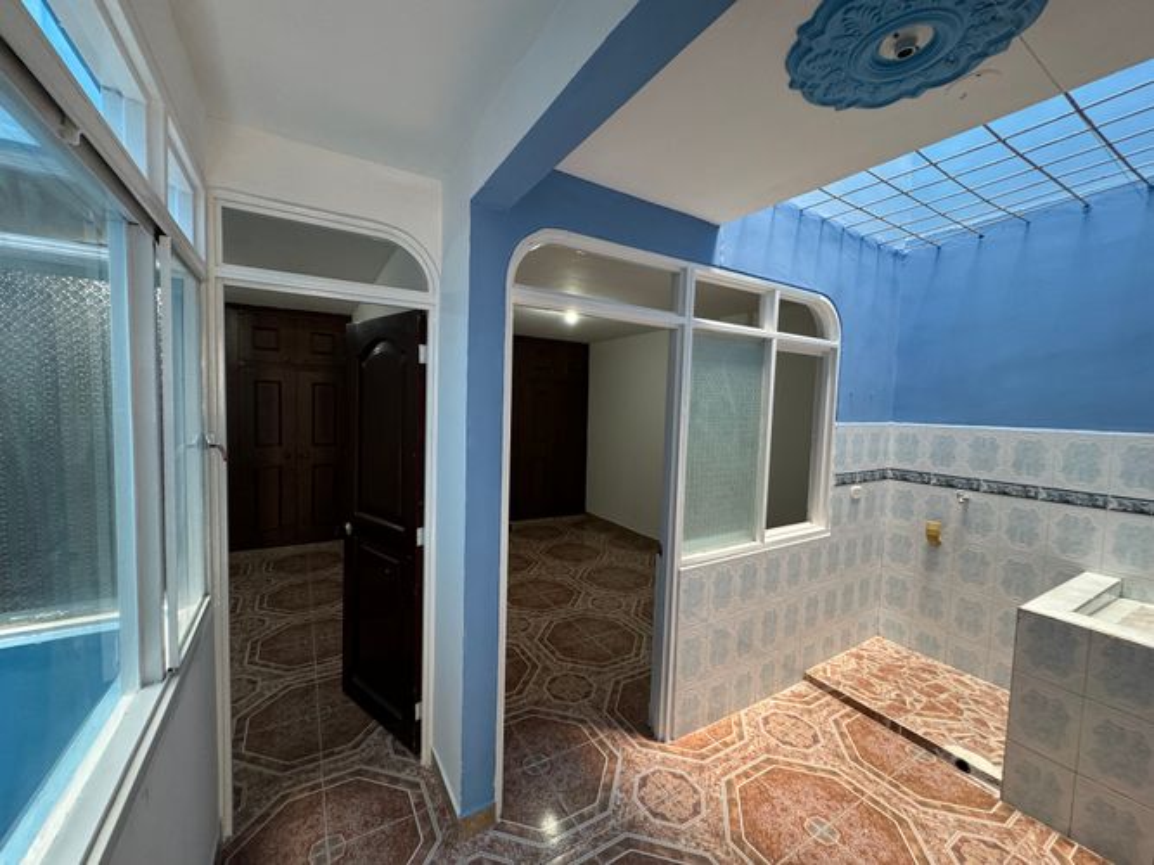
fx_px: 467
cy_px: 432
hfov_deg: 102.1
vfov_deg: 85.7
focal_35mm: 14
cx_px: 577
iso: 200
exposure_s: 1/60
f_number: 2.2
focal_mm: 2.22
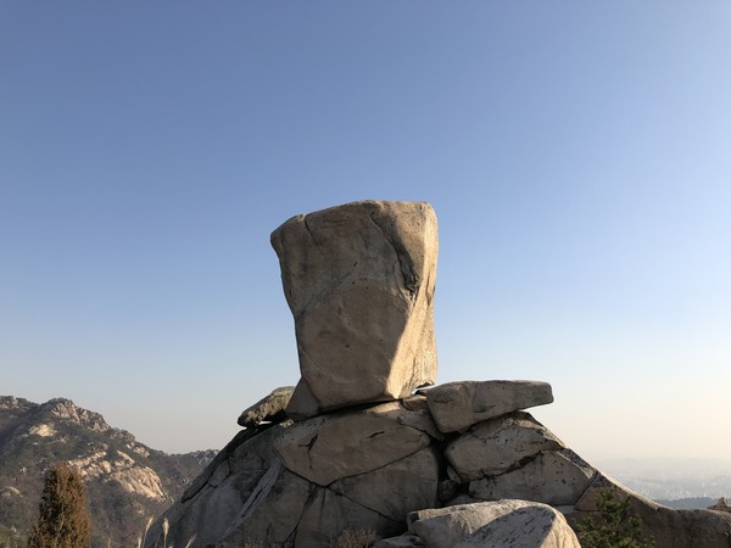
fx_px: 591
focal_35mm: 28
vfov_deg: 49.7
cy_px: 274
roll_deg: -0.1
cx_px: 366
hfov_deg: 63.4
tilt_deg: +16.8
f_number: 1.8
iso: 20
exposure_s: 1/1779
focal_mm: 3.99
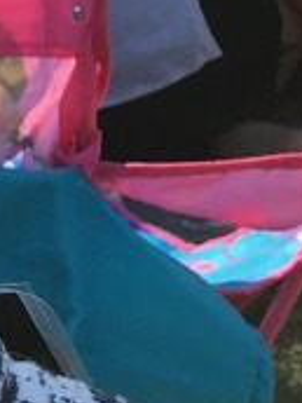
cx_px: -695
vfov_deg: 8.3
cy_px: -280
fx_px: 2675
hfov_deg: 5.9
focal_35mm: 230
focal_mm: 4.15
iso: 25
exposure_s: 1/1131
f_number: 2.2
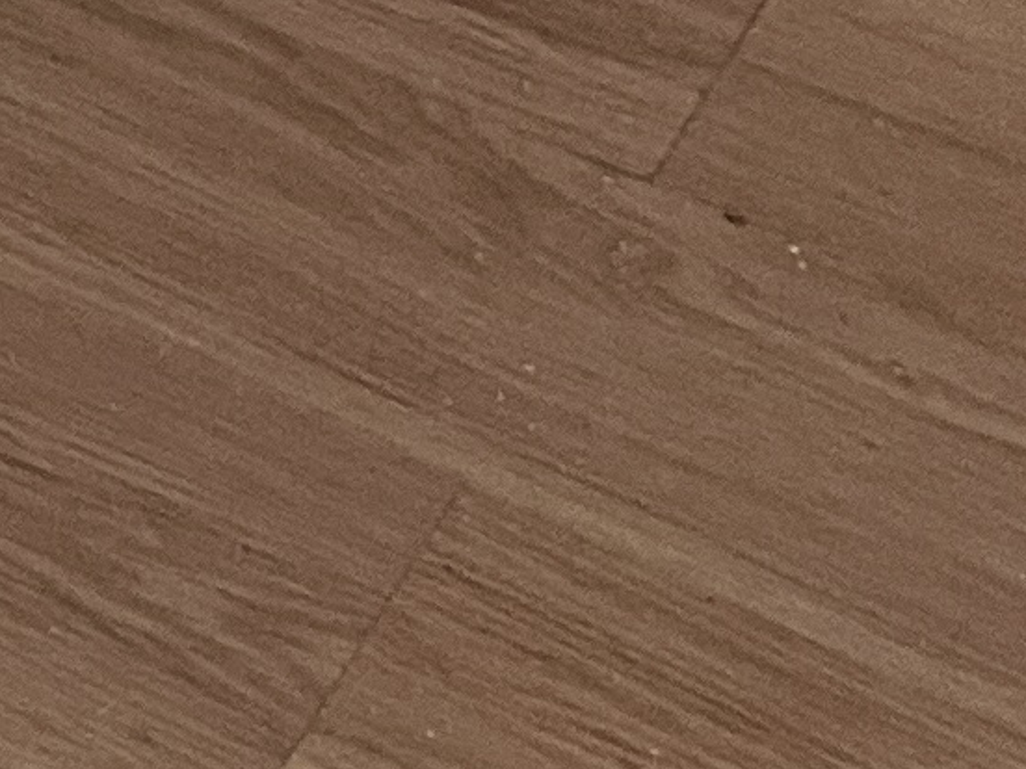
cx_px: -2650
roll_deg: +0.4
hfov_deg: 7.9
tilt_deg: -31.6
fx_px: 5631
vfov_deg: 7.7
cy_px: -264
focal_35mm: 190
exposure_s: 1/50
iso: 100
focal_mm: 5.1
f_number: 1.6
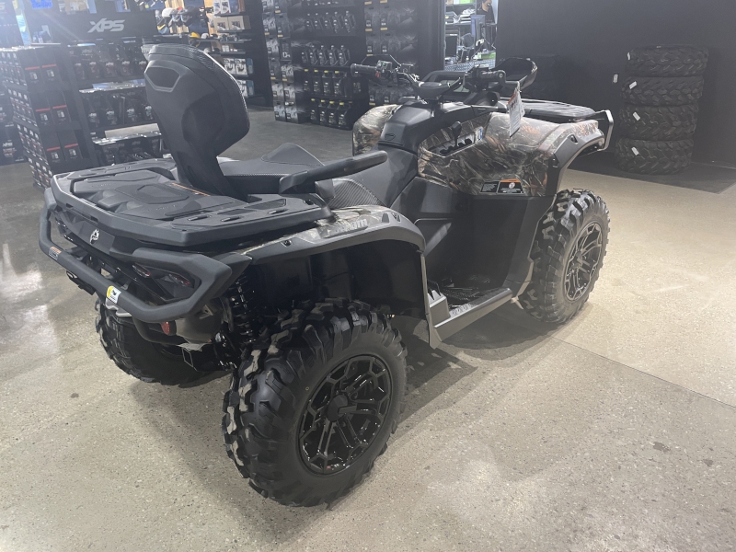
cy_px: 276
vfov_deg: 53.1
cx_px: 368
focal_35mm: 26
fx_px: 553
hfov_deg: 67.3
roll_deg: +3.5
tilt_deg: -22.6
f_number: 1.6
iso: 125
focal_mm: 4.2
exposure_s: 1/60
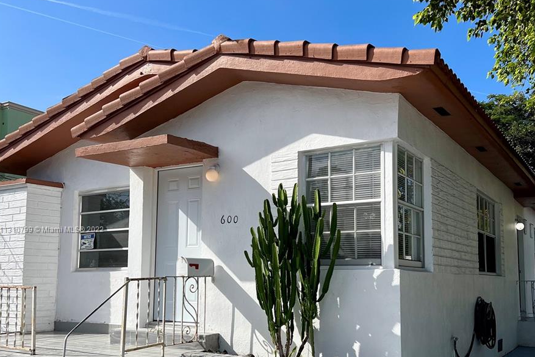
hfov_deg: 51.9
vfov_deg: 35.7
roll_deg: -0.8
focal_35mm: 37
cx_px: 267
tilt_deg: +5.8
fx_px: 550
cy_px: 230
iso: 50
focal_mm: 5.7
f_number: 1.5
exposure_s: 1/6211
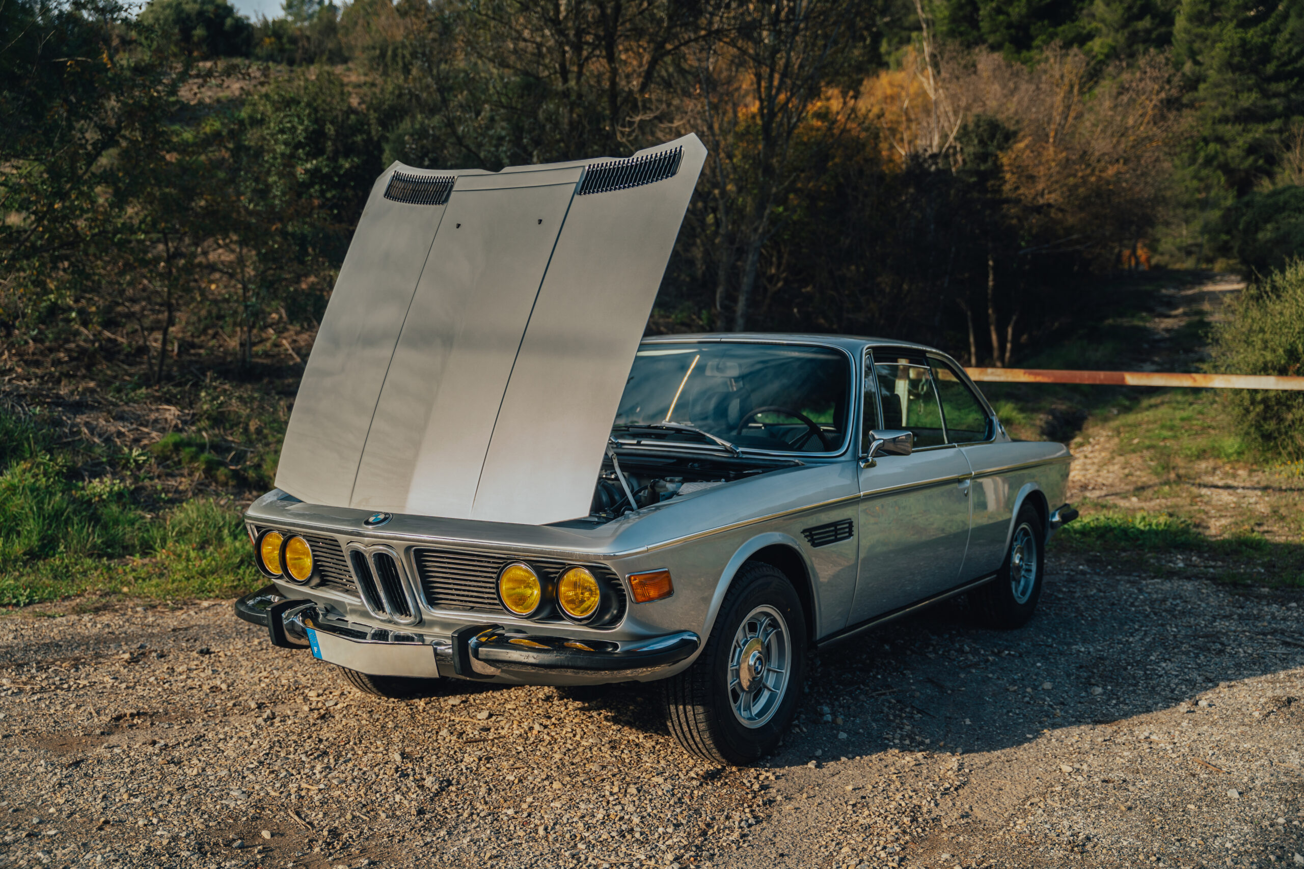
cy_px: 434
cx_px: 652
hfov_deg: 51.5
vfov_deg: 35.7
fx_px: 1351
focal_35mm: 37
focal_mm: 37.3
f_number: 2.8
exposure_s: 1/750
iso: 125
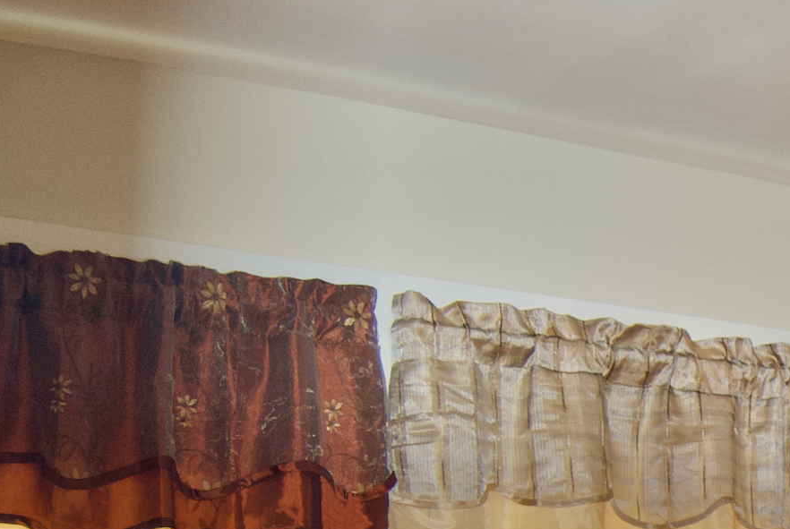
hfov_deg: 19.7
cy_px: 725
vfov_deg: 13.9
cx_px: 1072
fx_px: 2066
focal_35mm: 94
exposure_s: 1/60
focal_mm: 18
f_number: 3.5
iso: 200
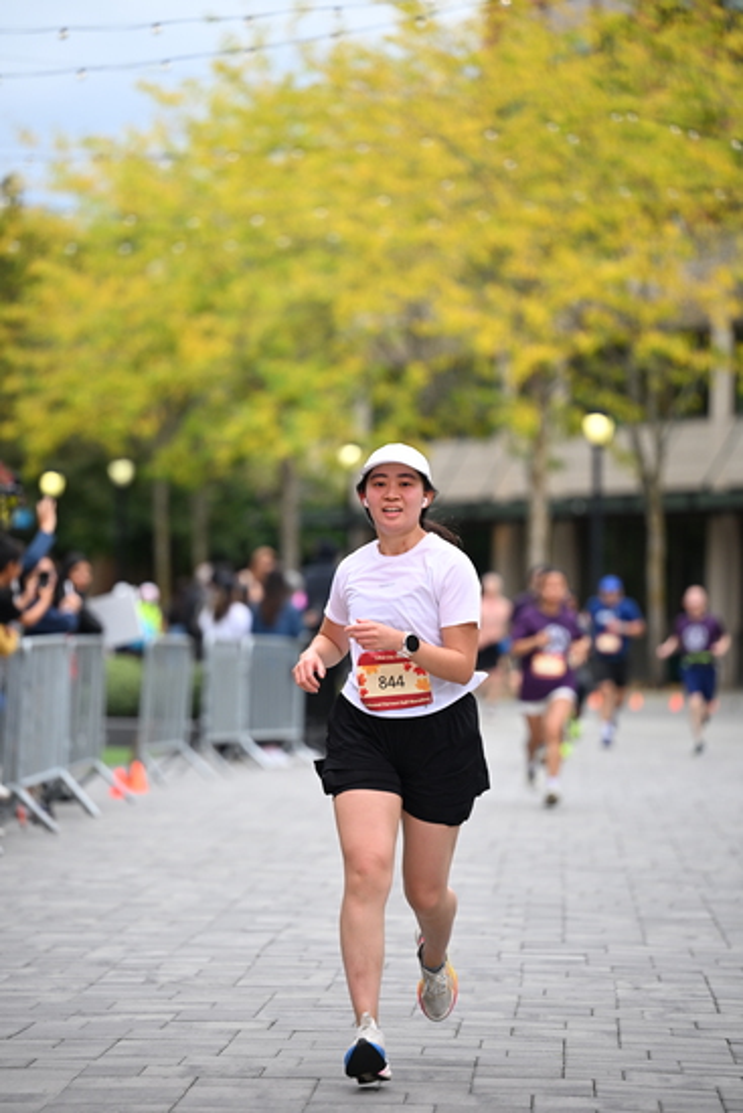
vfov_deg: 12.4
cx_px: 372
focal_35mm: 165
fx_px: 5105
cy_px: 556
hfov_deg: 8.3
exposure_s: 1/2000
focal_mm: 165
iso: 640
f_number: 2.8
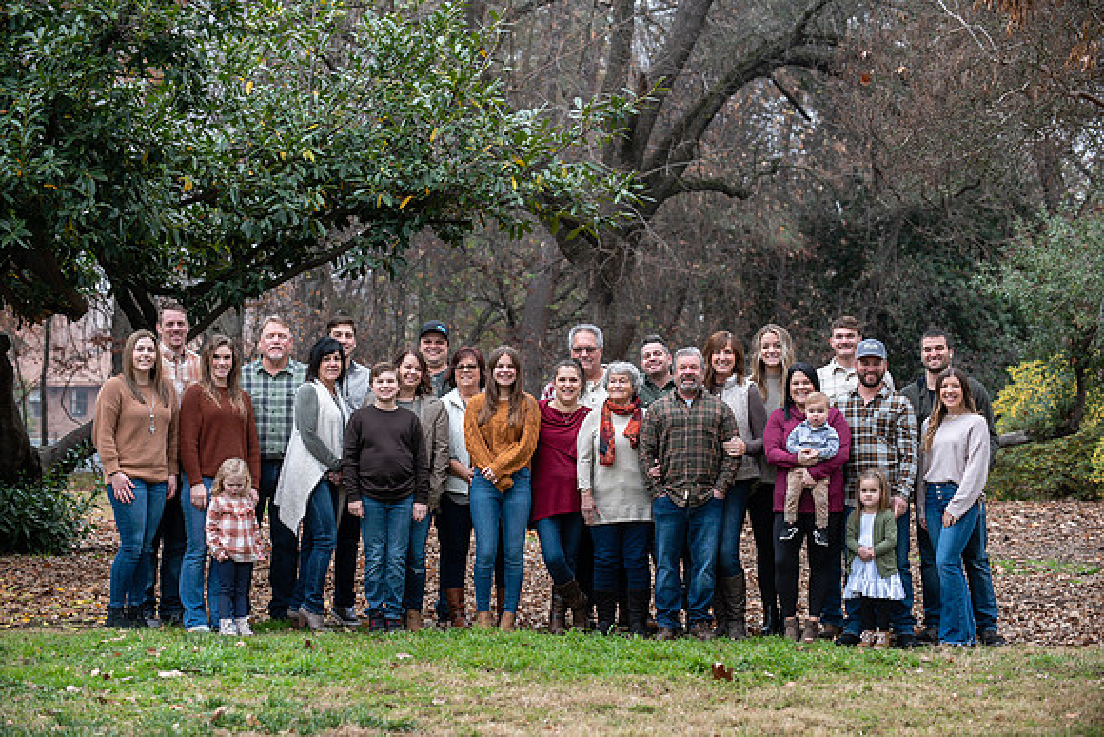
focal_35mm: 102
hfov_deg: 20.0
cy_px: 368
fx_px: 3129
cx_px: 552
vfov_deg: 13.4
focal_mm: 102
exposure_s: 1/125
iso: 200
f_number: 4
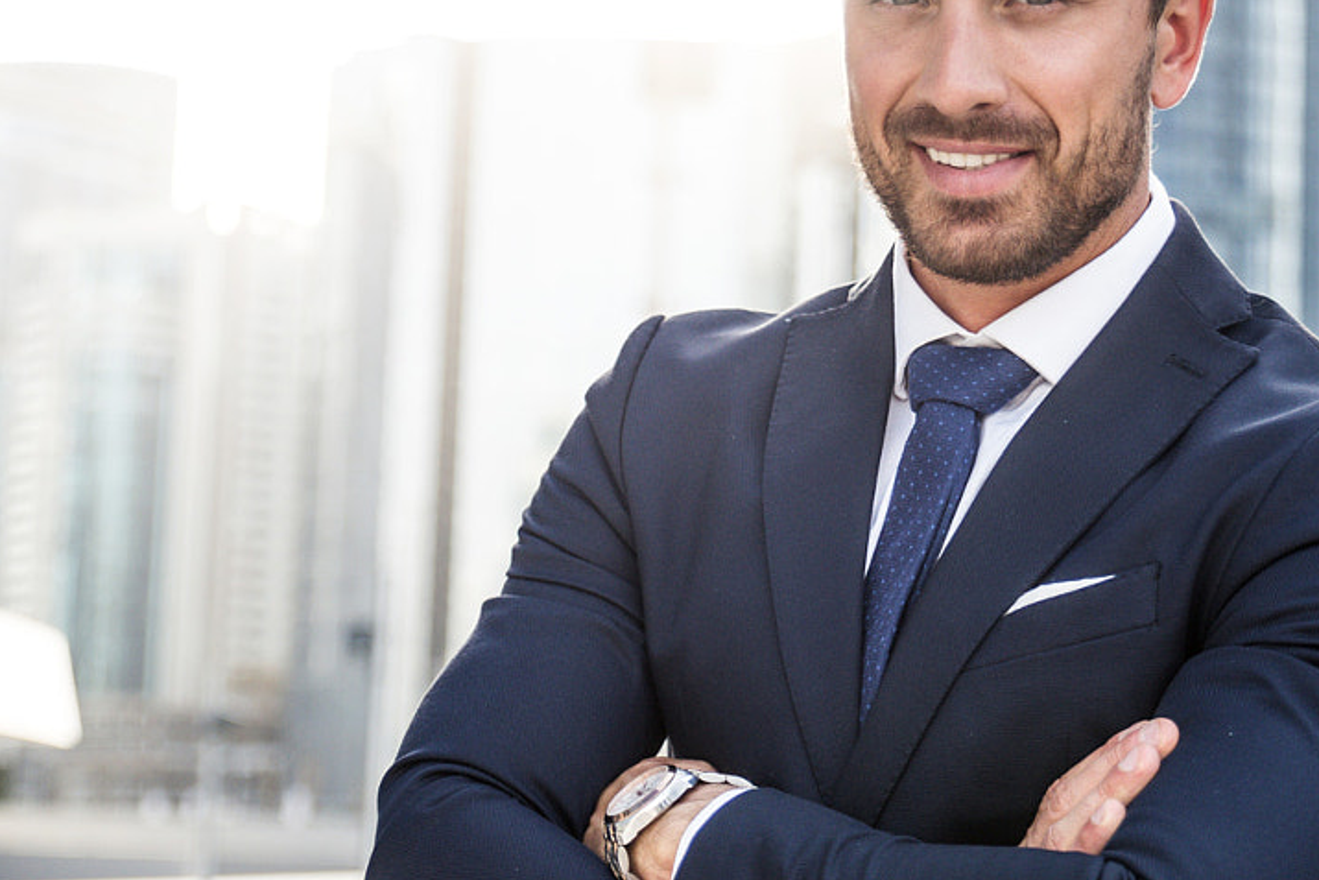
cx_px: 880
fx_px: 3445
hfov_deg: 21.6
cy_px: 393
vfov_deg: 14.6
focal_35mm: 94
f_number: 2.8
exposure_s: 1/800
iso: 160
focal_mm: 42
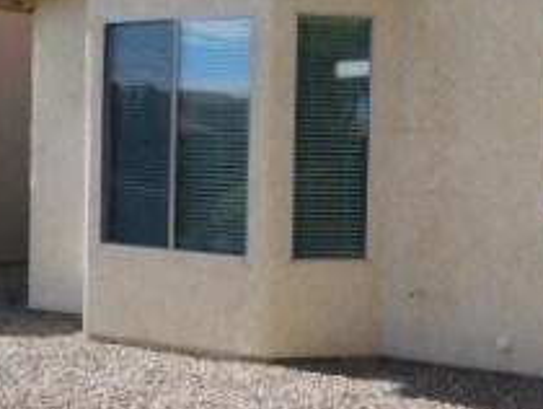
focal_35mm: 70
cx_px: 496
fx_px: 1099
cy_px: 181
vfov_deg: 21.0
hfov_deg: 26.7
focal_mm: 4
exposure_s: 1/1000
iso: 125
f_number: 3
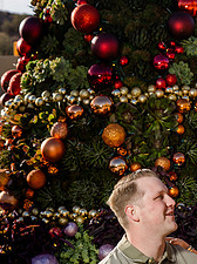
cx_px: 163
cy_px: 181
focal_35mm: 131
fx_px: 997
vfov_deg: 15.0
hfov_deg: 11.2
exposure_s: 1/250
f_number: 5.6
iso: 50
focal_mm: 68
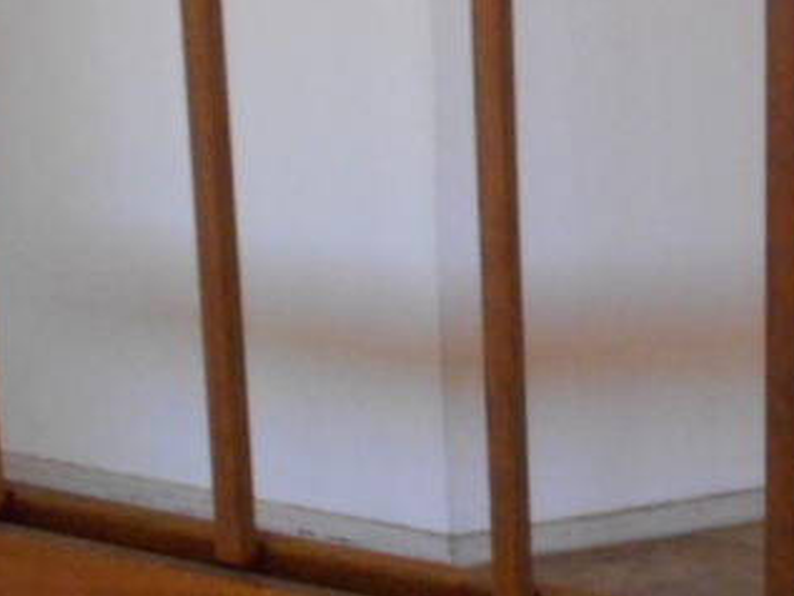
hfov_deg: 22.6
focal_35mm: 84
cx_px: 731
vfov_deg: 17.1
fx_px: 1927
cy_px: -45
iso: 400
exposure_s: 1/30
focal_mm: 4.6
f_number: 3.2
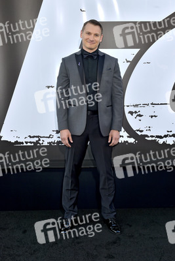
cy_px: 130
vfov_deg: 48.4
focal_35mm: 40
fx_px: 291
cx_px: 88
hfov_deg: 33.4
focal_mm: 40
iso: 200
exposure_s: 1/250
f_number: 6.3
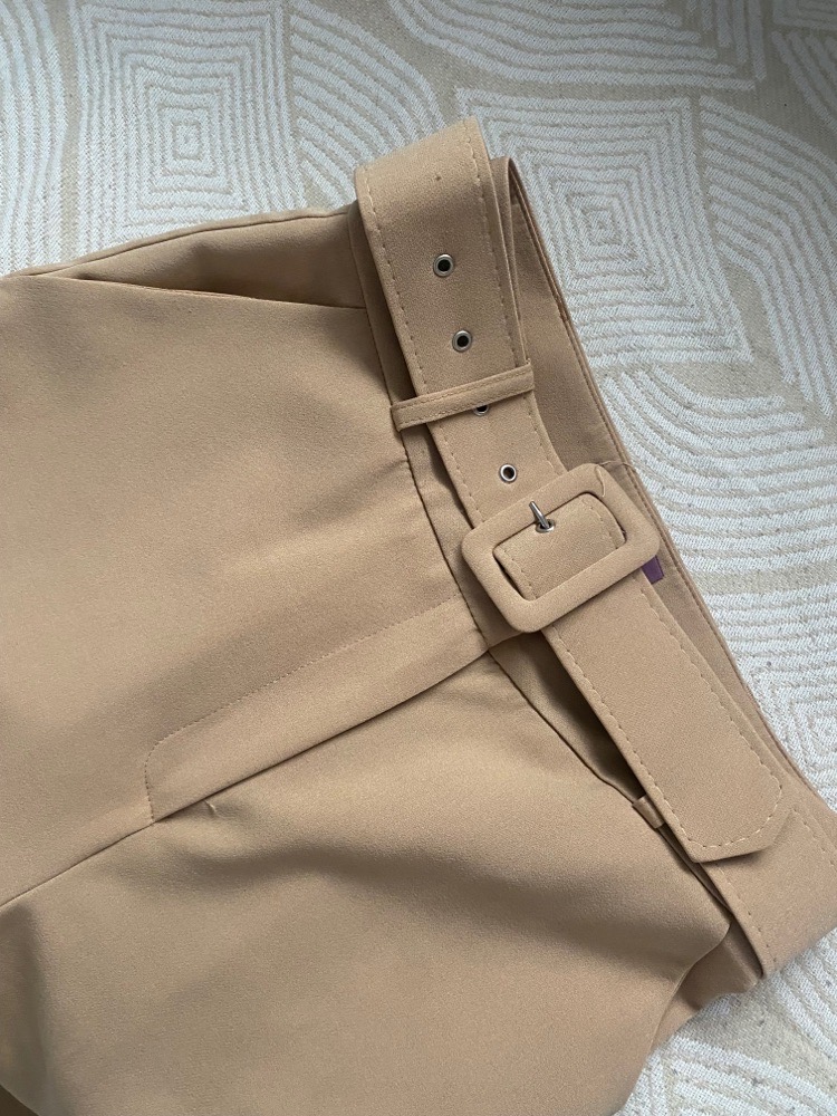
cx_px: 418
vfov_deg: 67.3
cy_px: 558
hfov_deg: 53.1
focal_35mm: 26
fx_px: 838
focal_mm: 4.25
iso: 320
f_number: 1.8
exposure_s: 1/50
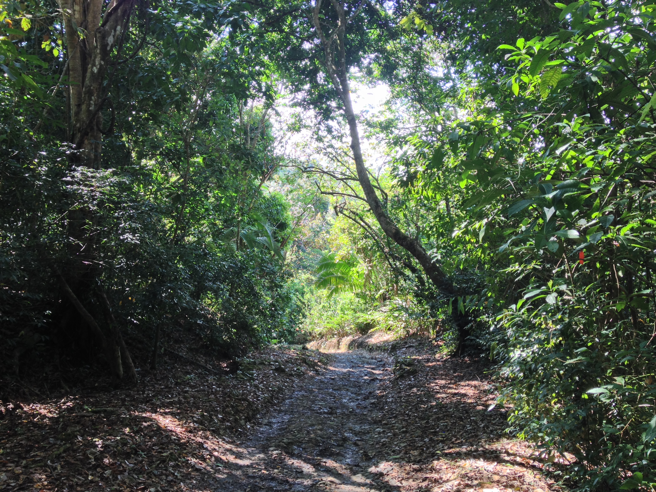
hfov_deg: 52.6
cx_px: 328
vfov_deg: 40.7
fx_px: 663
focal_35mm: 35
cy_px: 246
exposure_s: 1/60
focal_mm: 4.28
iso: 50
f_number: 2.4
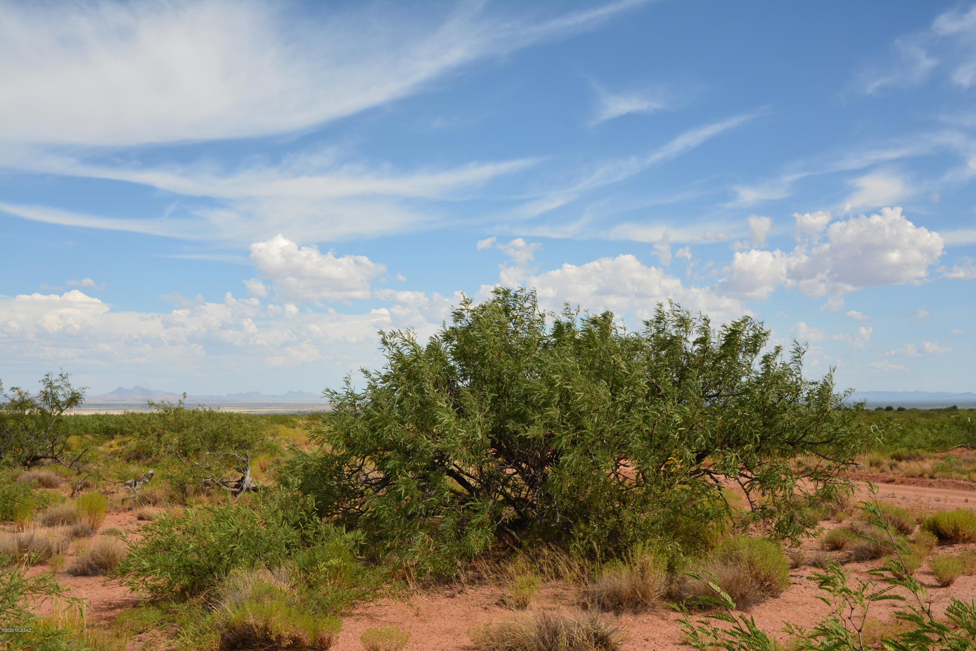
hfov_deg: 49.6
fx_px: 1057
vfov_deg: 34.2
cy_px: 326
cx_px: 488
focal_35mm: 39
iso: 200
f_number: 11
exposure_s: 1/125
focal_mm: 26
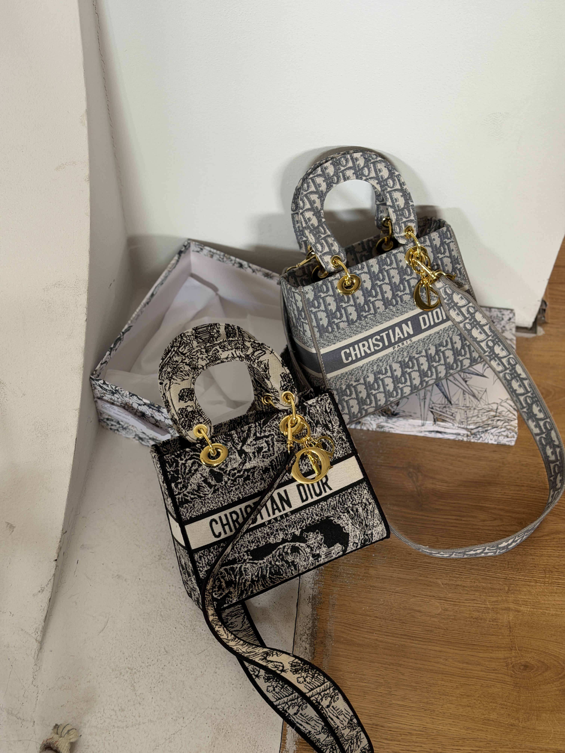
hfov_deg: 30.3
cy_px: 376
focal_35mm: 48
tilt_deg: -54.3
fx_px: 1045
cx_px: 282
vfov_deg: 39.7
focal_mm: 6.76
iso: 125
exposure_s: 1/60
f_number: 1.78
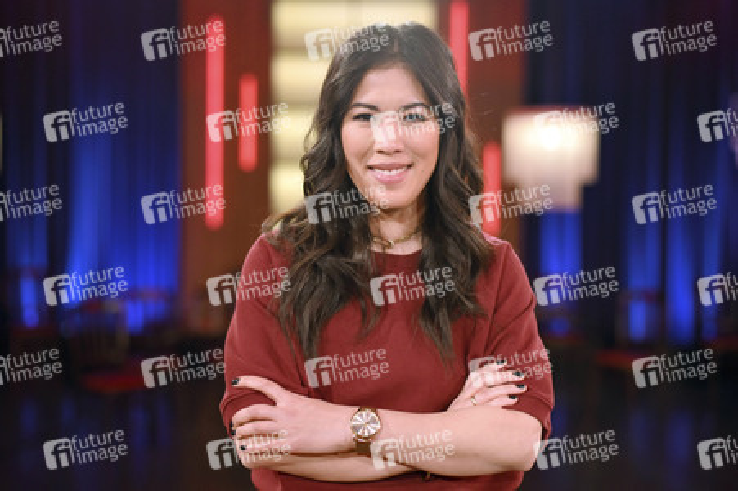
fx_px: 1024
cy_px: 246
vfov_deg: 27.0
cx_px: 369
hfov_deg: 39.6
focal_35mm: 50
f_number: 2
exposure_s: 1/250
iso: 1250
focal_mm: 50
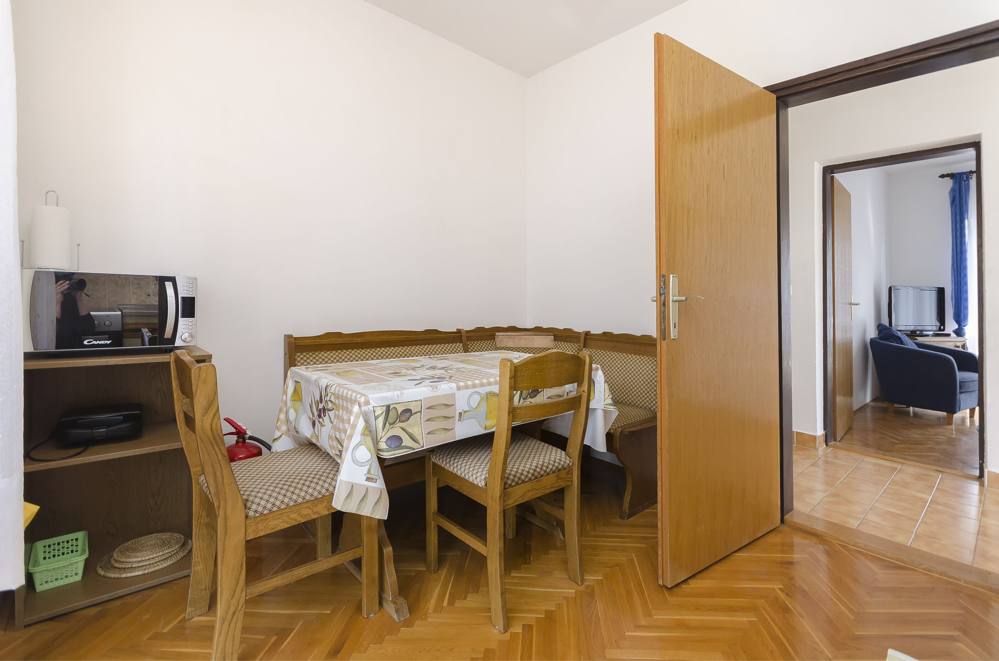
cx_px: 500
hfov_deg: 95.1
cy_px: 330
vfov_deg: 71.8
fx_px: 457
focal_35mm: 16
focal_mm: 11
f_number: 4.2
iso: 640
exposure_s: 1/60
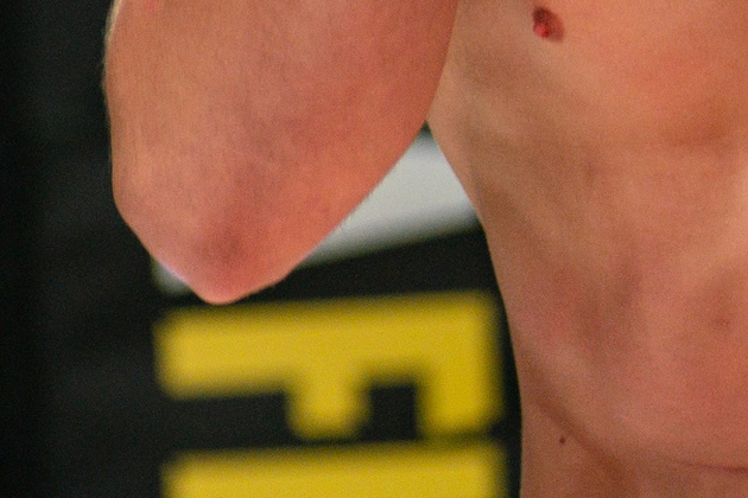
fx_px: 11593
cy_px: -366
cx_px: 969
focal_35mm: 558
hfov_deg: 3.7
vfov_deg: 2.5
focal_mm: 135
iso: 1000
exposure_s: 1/640
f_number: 4
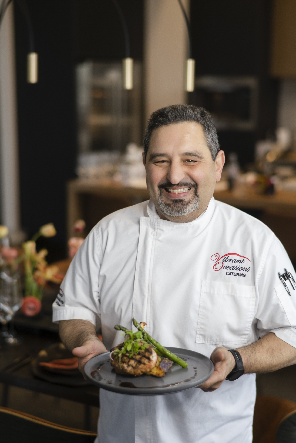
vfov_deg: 34.5
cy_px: 222
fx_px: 715
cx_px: 148
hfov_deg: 23.4
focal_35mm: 58
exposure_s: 1/80
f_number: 2
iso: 160
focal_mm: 58
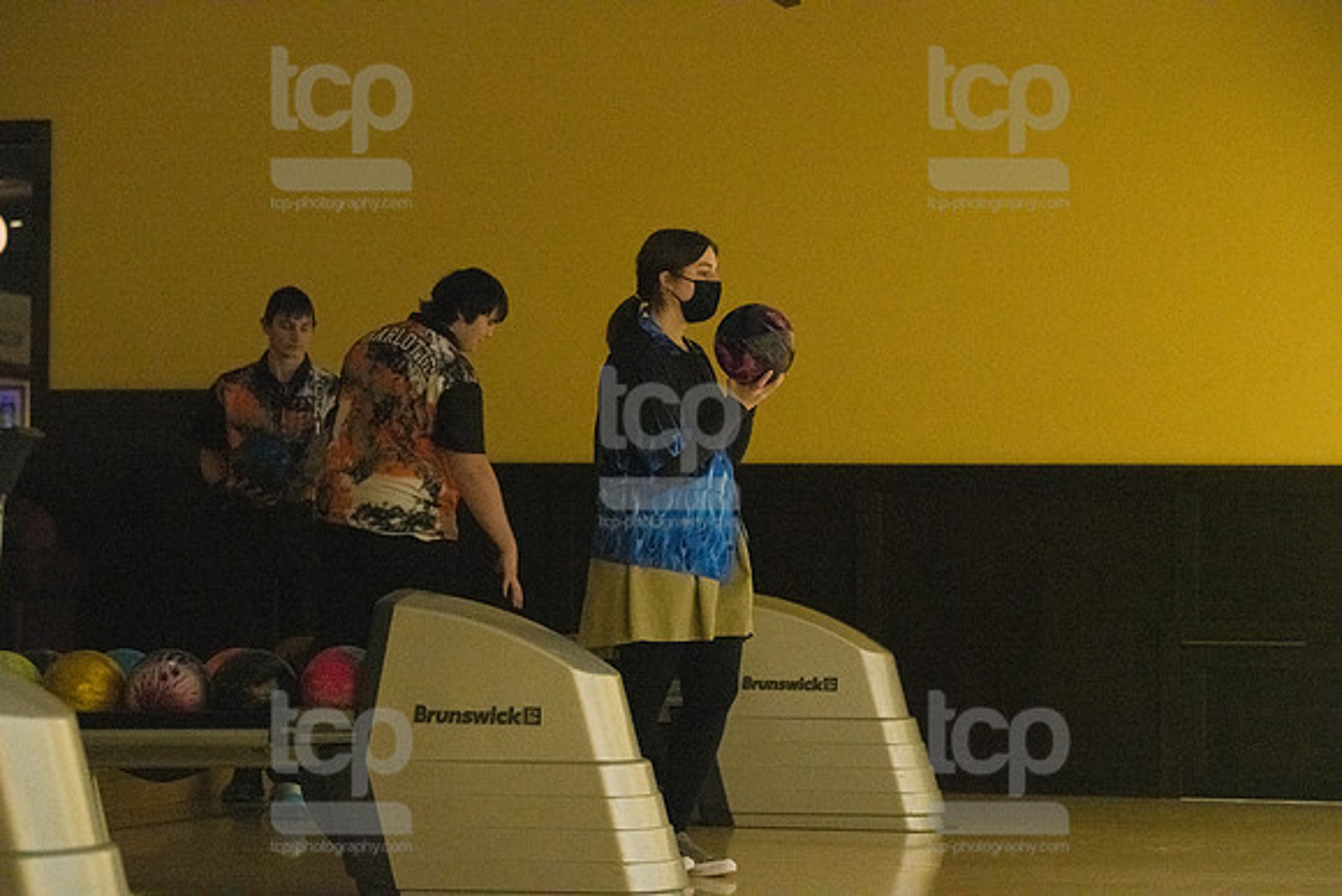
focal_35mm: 105
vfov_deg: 13.0
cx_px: 671
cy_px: 448
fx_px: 3915
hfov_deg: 19.5
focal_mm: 105
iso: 10000
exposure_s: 1/1000
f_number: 4.5
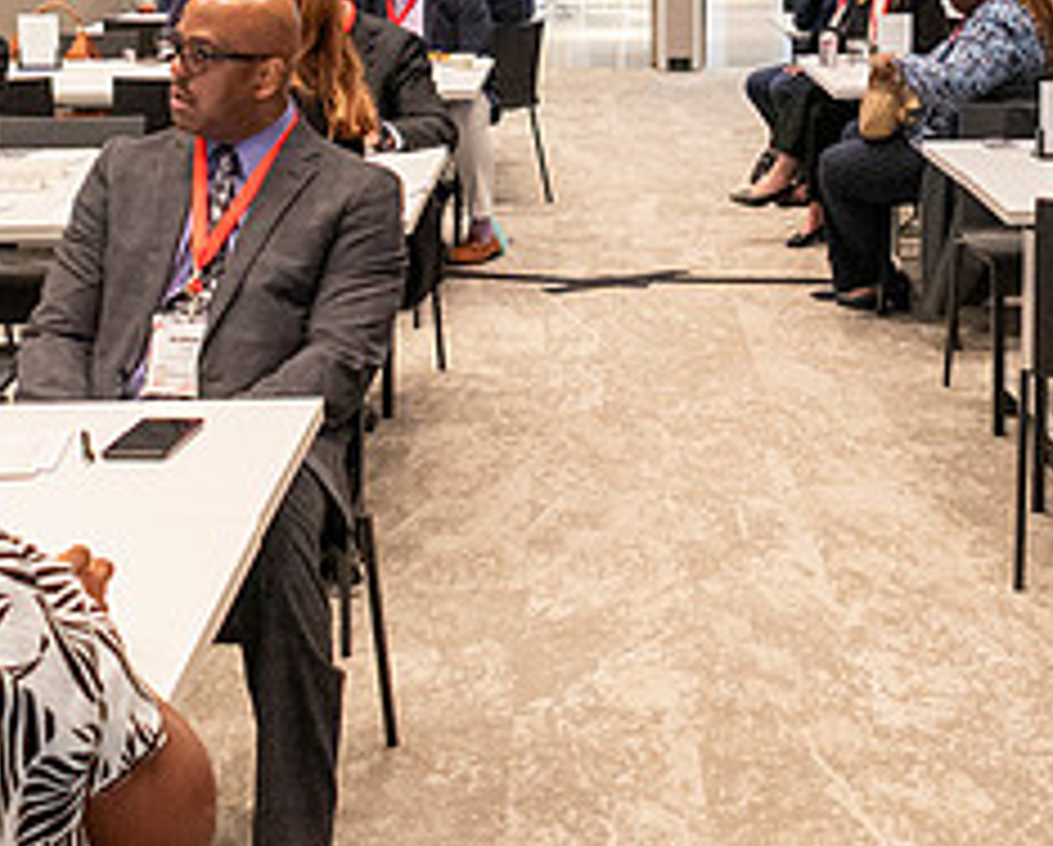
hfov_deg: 28.9
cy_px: 70
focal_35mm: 64
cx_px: 828
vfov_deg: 23.2
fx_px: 1998
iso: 3200
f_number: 3.5
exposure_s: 1/125
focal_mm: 18
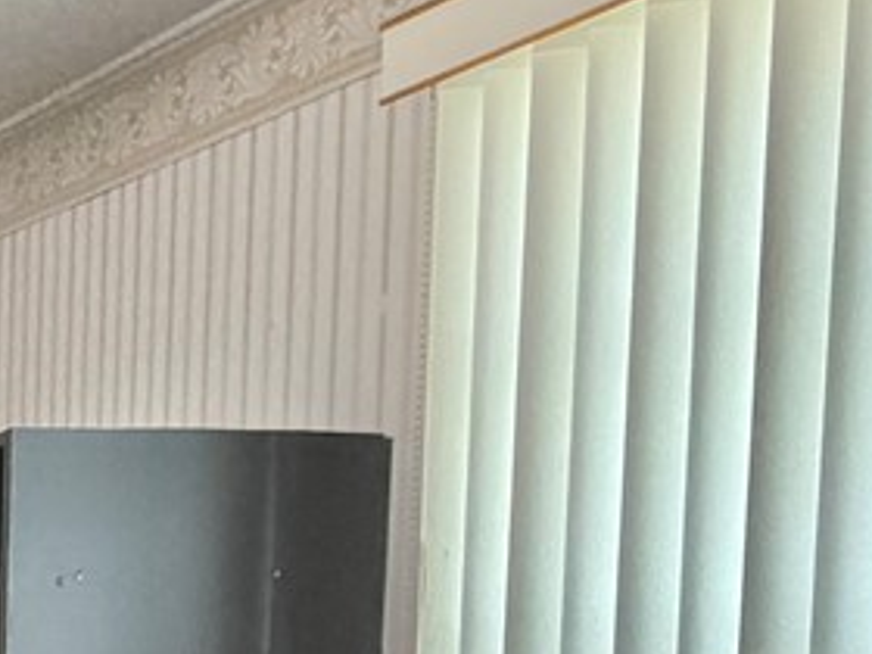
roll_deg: +1.7
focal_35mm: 80
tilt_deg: -6.0
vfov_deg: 17.0
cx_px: -850
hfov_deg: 17.6
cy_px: 916
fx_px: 2015
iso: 200
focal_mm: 2.22
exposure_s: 1/60
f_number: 2.2
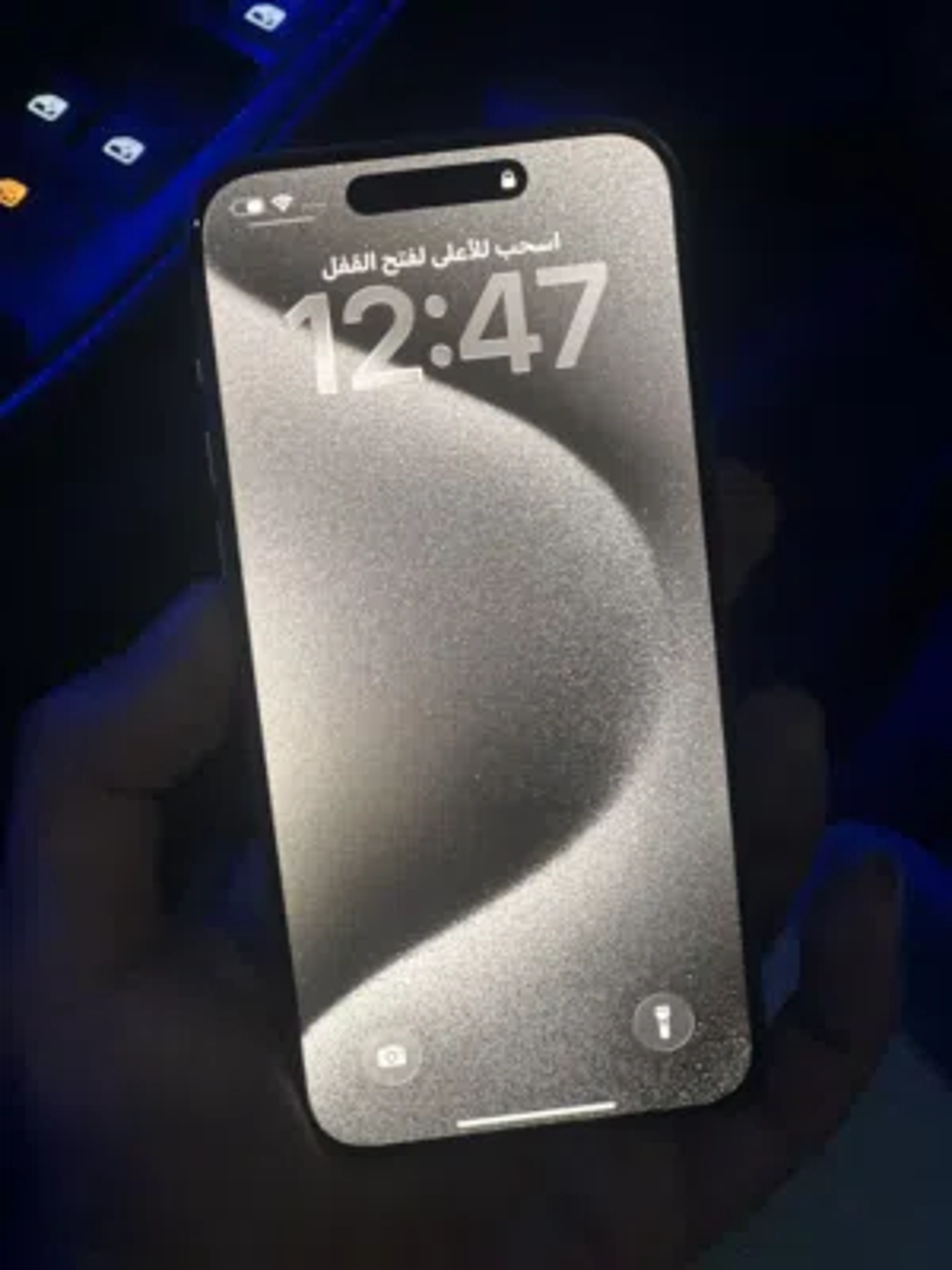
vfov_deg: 25.3
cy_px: 635
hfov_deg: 19.1
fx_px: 2824
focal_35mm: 77
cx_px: 476
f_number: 2.8
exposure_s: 1/14
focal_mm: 9
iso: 500
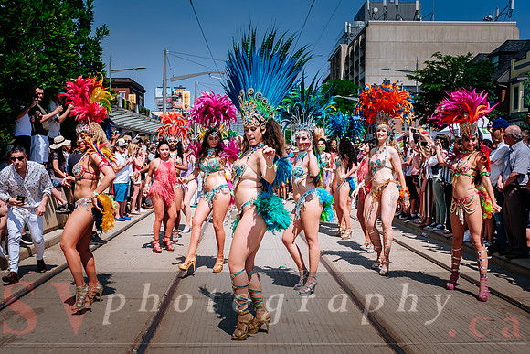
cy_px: 200
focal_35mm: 38
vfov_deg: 34.6
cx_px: 253
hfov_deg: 50.1
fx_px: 567
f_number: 4.5
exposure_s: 1/1600
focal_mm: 22.7
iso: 200
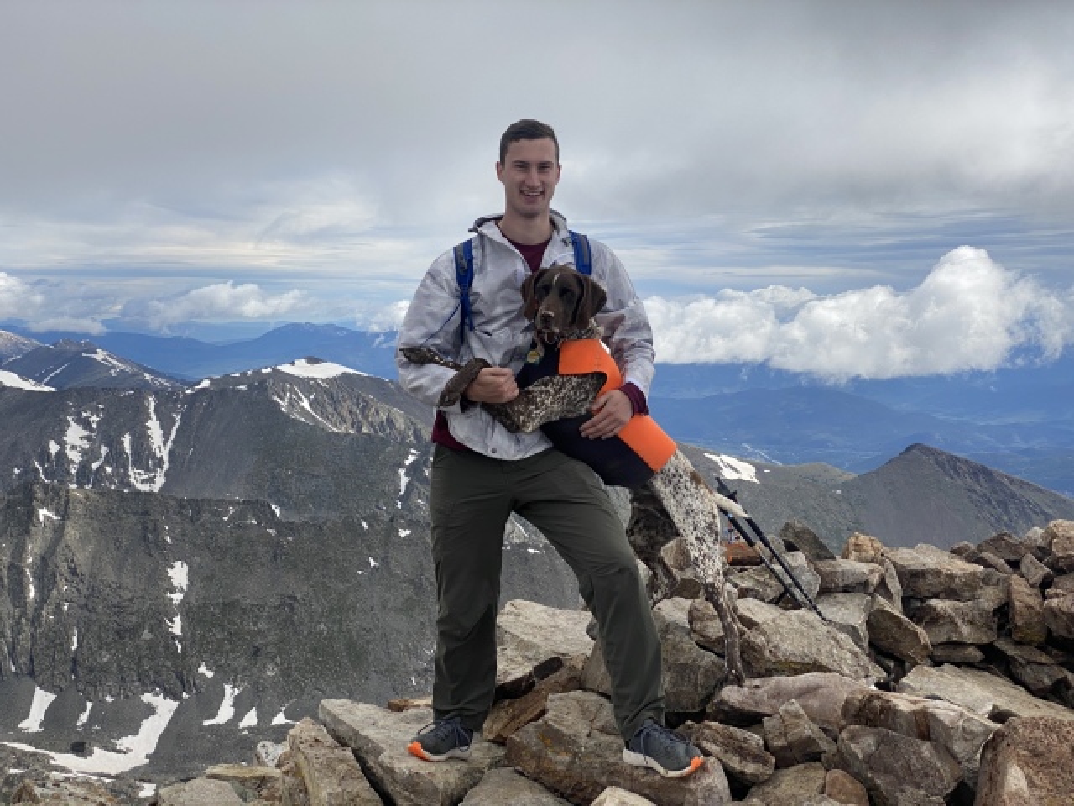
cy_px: 403
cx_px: 537
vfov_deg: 28.0
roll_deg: -0.4
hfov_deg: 36.8
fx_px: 1613
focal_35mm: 52
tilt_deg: -4.6
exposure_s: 1/1916
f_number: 2
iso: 20
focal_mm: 6
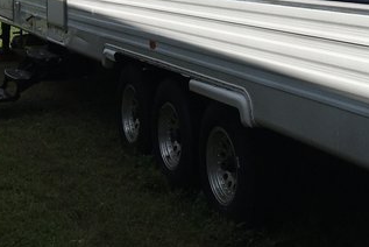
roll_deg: -1.6
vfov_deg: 16.8
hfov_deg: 26.1
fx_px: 780
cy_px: -91
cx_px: 301
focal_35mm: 76
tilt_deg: +1.5
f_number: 2.2
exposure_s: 1/3663
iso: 25
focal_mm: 4.15
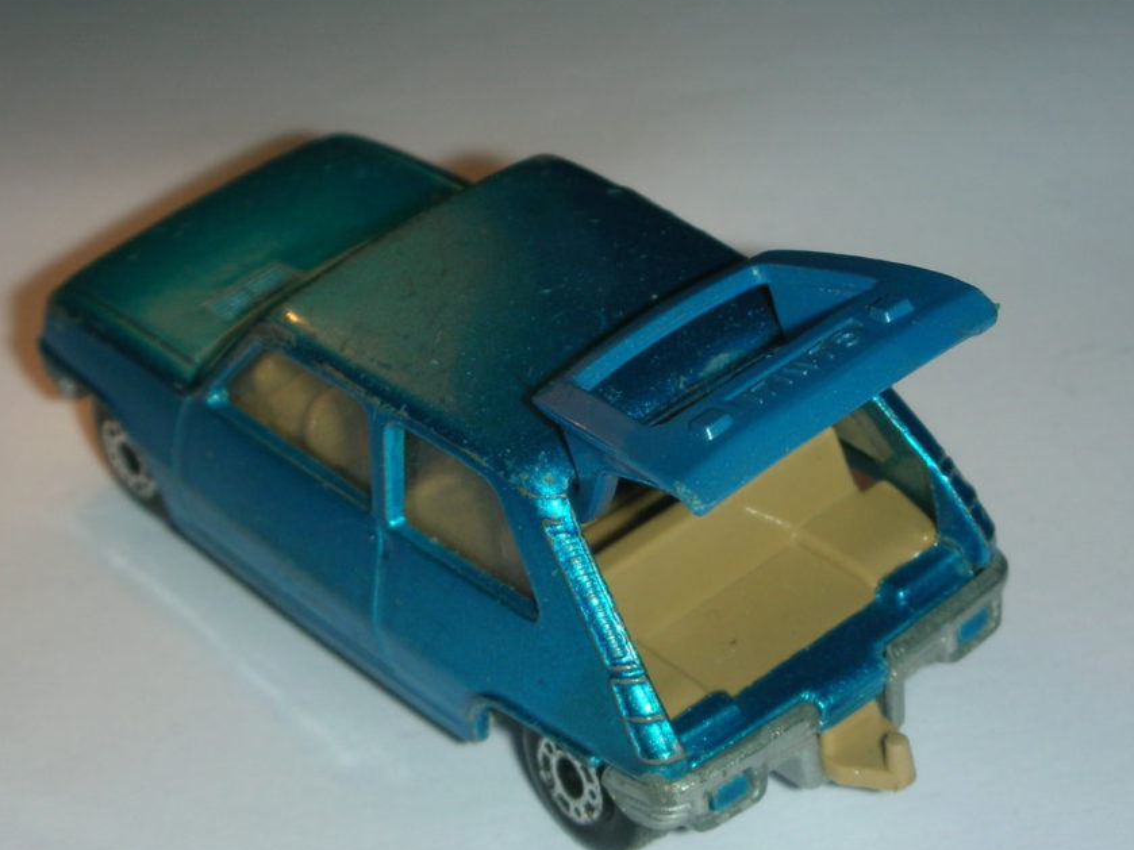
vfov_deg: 14.1
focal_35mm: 105
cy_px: 499
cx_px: 551
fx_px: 3439
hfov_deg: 18.7
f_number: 13.6
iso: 50
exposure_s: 1/120
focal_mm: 14.3
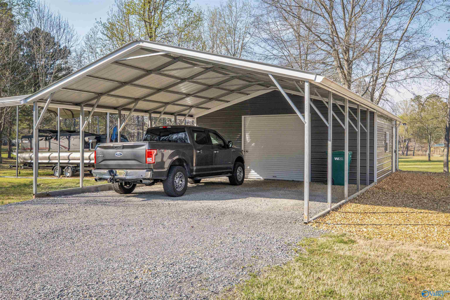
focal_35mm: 29
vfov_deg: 45.0
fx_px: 362
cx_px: 225
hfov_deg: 63.7
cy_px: 150
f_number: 8
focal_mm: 19.1
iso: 800
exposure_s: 1/500
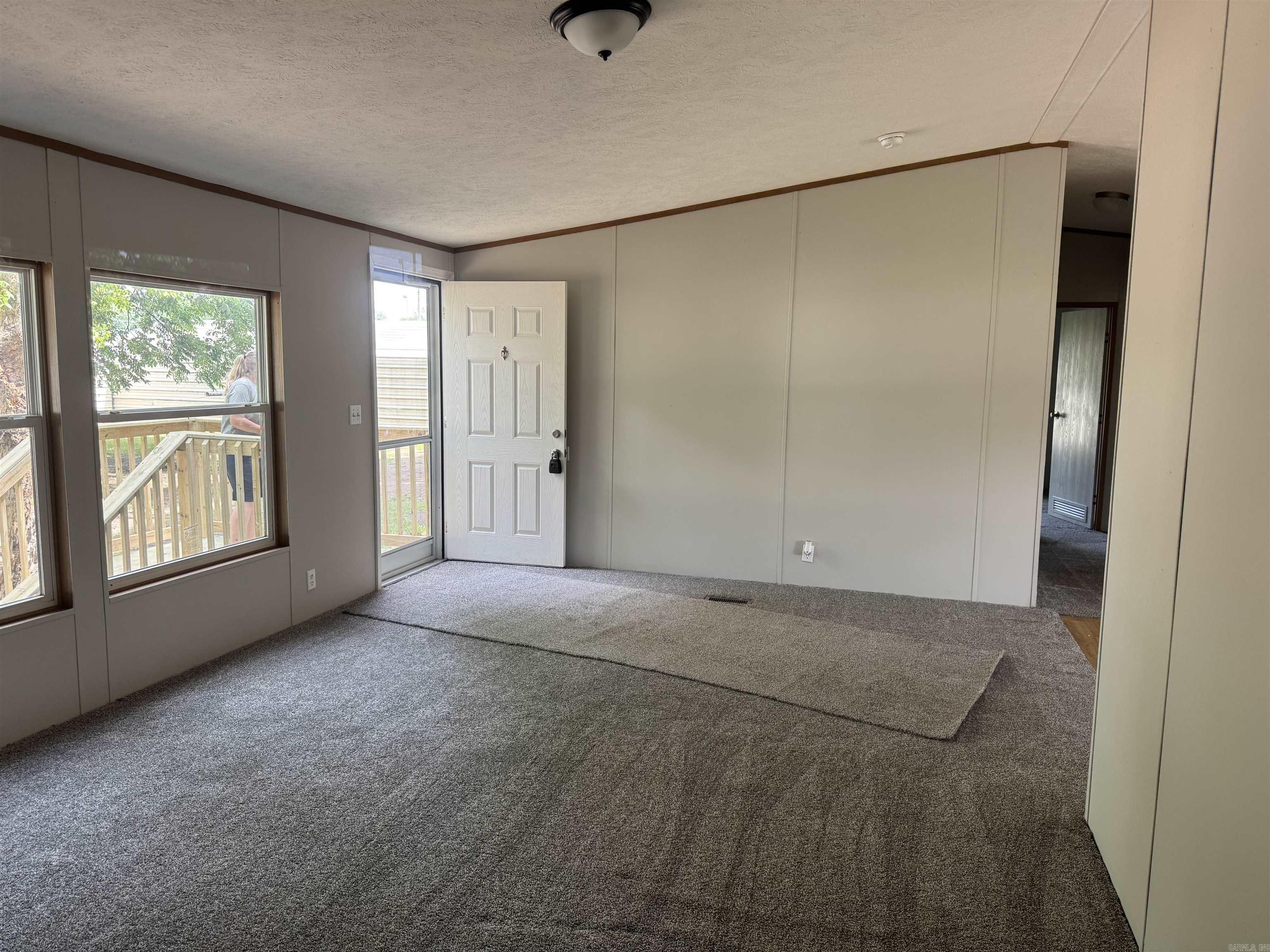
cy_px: 476
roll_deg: -1.7
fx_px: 881
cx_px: 635
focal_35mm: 24
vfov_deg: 56.8
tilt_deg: -7.7
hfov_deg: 71.6
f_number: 1.78
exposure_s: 1/121
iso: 125
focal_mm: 6.76
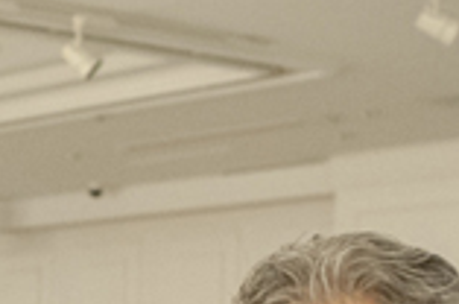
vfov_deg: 9.3
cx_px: -307
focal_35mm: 143
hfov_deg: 13.3
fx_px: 1820
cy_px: 471
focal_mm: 35
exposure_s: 1/100
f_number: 5.6
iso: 6400
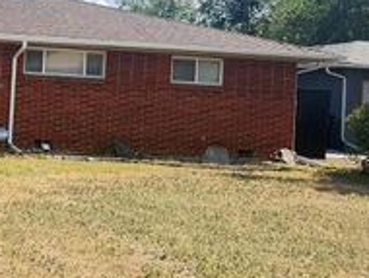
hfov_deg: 27.2
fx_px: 672
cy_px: 77
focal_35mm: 63
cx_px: -68
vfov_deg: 23.2
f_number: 1.78
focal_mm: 6.76
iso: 80
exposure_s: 1/1250
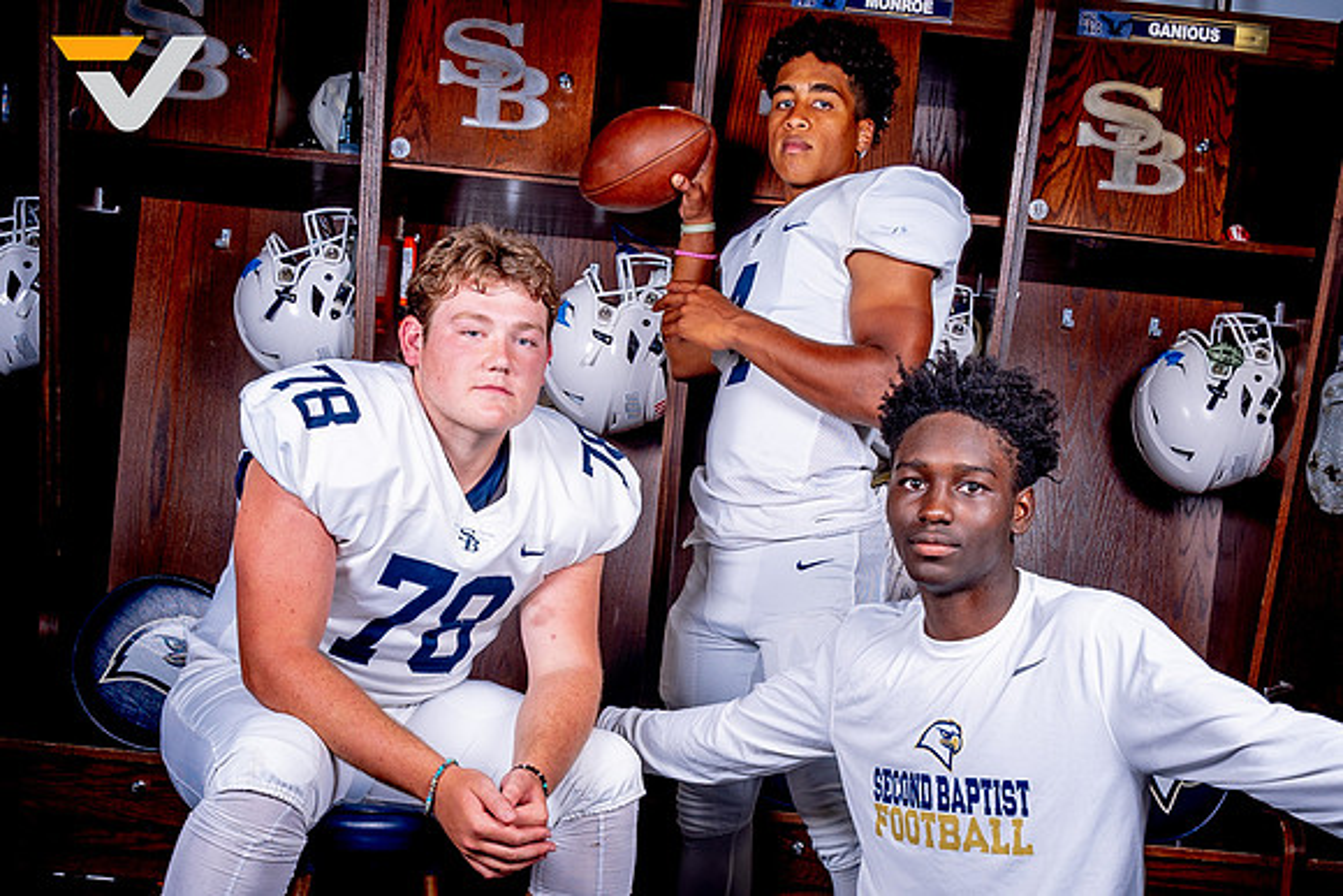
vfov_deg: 30.1
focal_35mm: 43
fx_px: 1621
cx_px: 702
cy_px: 726
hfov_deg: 45.0
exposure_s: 1/125
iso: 100
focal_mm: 24
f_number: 8
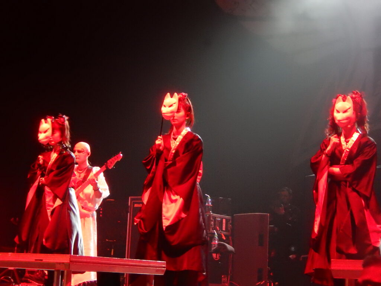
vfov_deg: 17.4
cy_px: 143
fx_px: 936
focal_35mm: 85
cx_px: 190
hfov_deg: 23.0
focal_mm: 15.2
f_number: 5.1
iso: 1600
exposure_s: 1/10
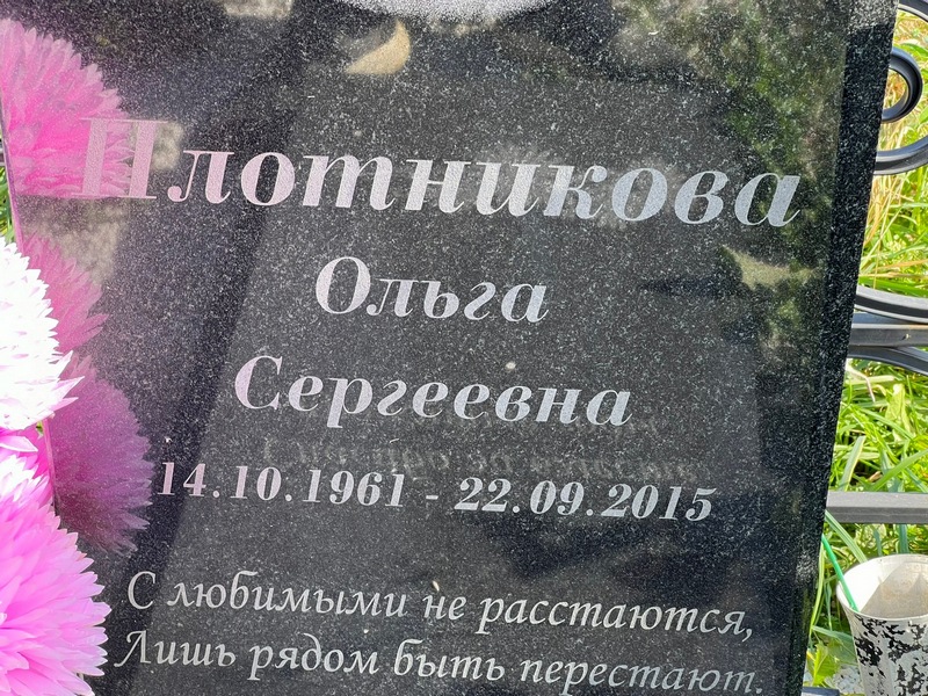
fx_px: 2064
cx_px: 464
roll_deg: +0.8
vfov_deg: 19.1
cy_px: 348
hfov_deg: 25.3
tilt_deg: -34.9
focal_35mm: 77
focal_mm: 9
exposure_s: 1/99
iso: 40
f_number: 2.8
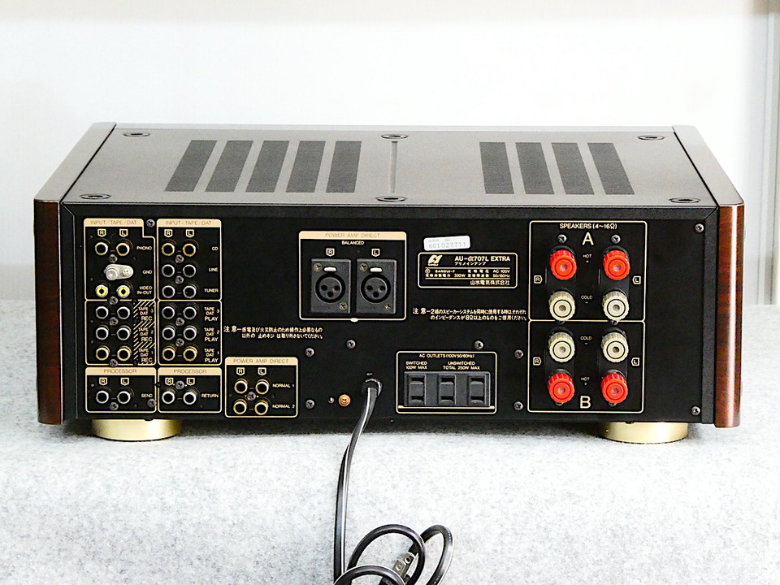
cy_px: 292
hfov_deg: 14.6
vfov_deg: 11.0
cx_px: 390
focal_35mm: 135
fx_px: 3042
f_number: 5.6
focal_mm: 24.2
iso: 1600
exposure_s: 1/40
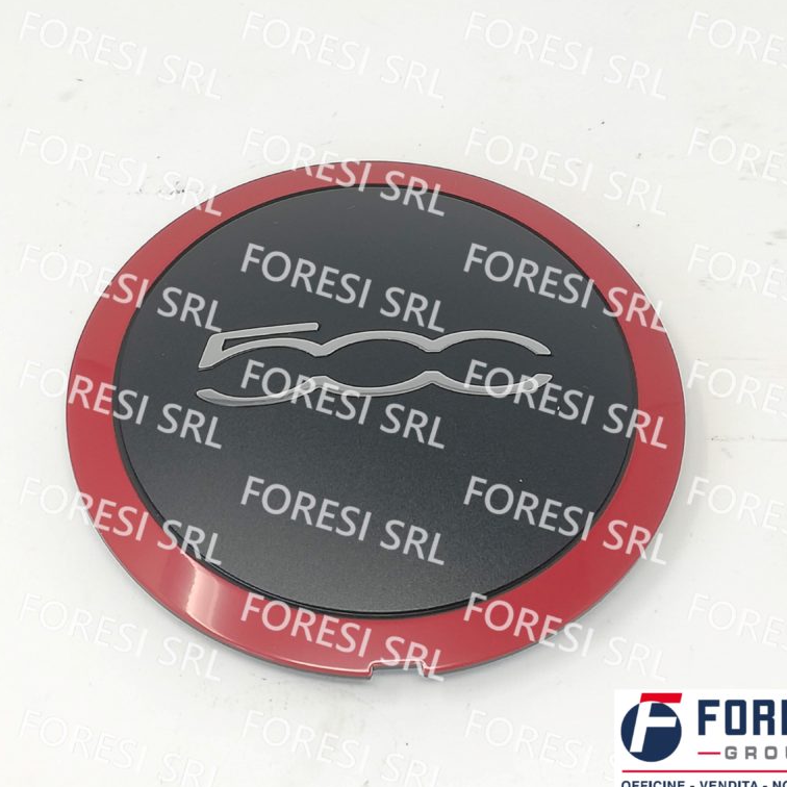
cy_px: 394
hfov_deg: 25.7
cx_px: 322
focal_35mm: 67
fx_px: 1723
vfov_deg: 25.7
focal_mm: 3.81
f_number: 2.2
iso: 80
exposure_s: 1/100
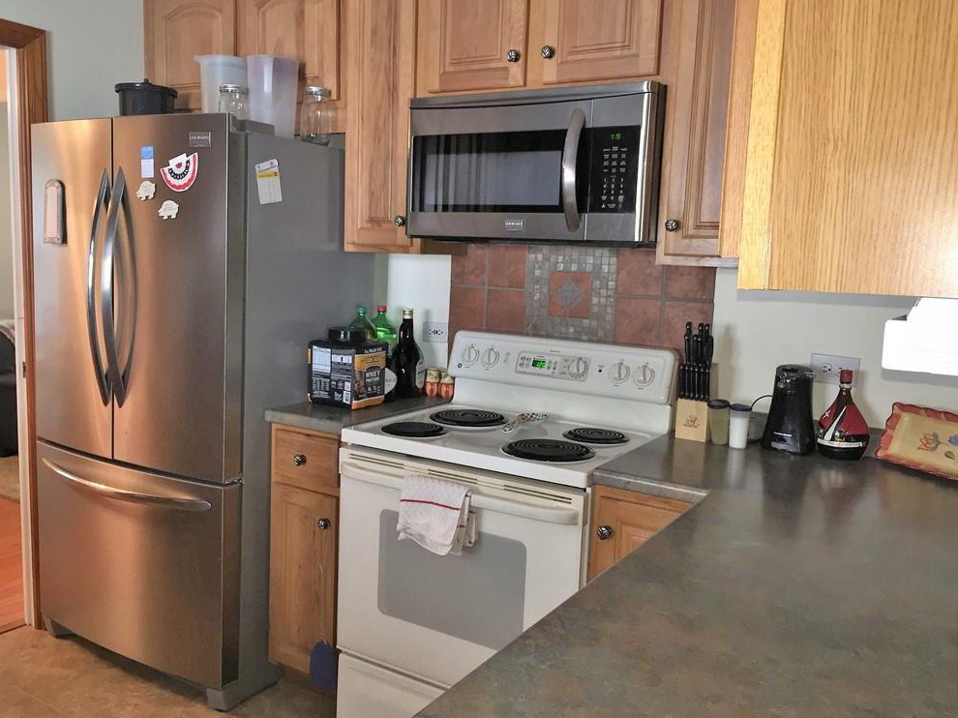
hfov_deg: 60.0
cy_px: 362
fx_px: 830
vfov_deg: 46.8
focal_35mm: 30
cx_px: 470
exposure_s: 1/24
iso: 80
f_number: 2.2
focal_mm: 4.15
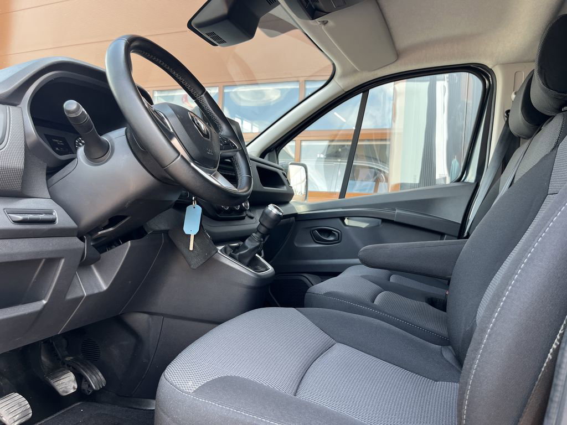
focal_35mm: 26
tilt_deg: -0.5
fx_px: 426
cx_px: 284
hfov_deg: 67.3
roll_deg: -3.3
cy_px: 212
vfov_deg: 53.1
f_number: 1.6
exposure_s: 1/121
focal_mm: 5.1
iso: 50
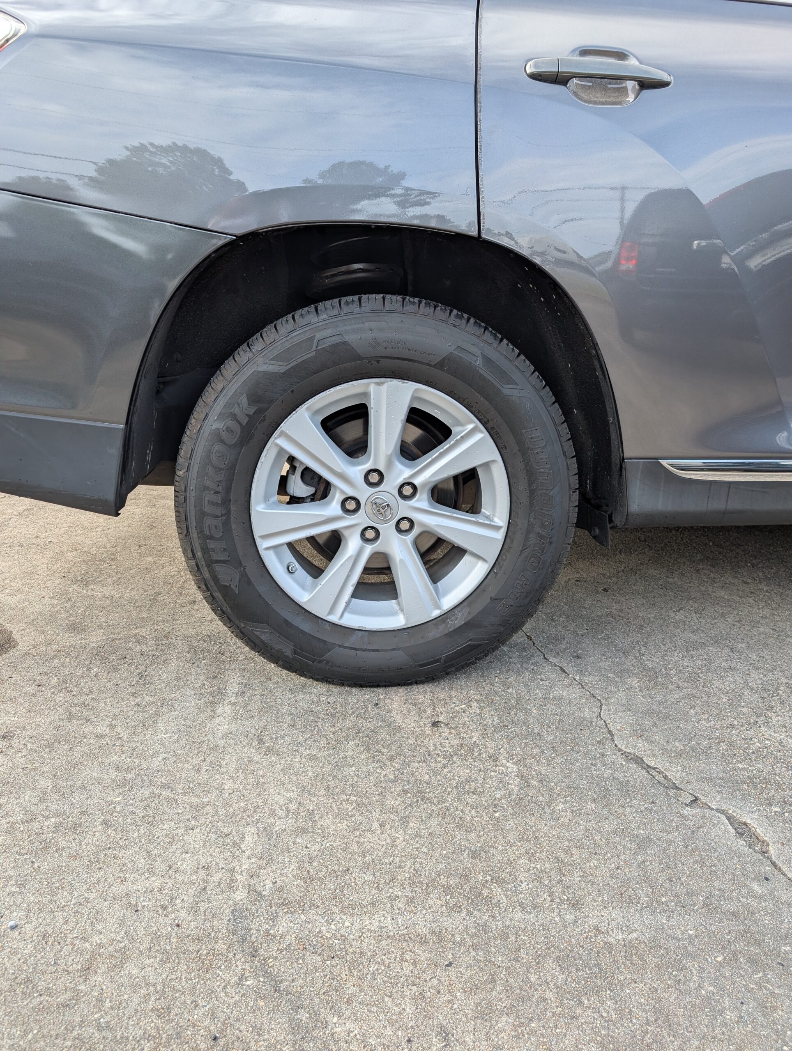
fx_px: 730
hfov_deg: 56.9
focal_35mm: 24
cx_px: 396
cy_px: 526
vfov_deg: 71.5
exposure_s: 1/200
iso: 20
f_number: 1.68
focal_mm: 6.9
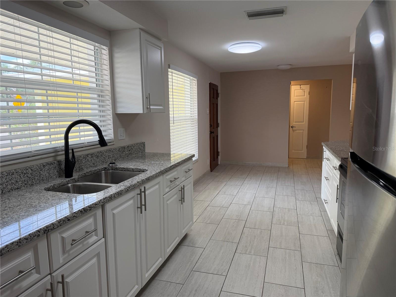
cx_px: 198
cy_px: 148
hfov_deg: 71.6
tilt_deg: -8.5
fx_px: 275
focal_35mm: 24
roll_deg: +0.7
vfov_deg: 56.8
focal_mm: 6.76
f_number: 1.78
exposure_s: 1/240
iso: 80
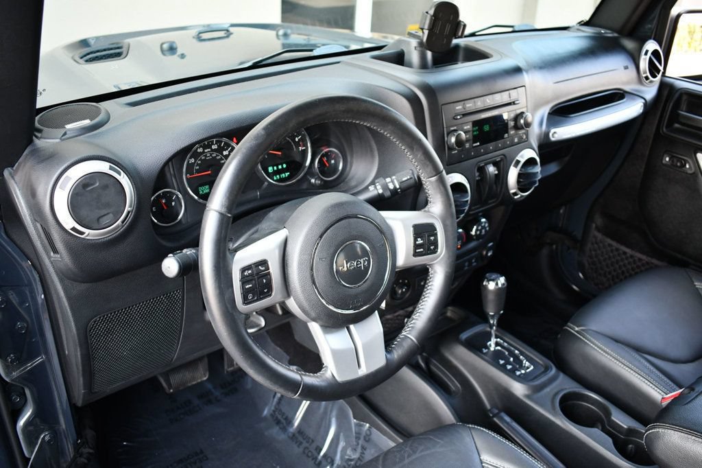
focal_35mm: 33
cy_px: 234
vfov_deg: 39.9
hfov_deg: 57.2
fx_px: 643
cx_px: 351
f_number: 3.8
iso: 800
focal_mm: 22
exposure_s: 1/160
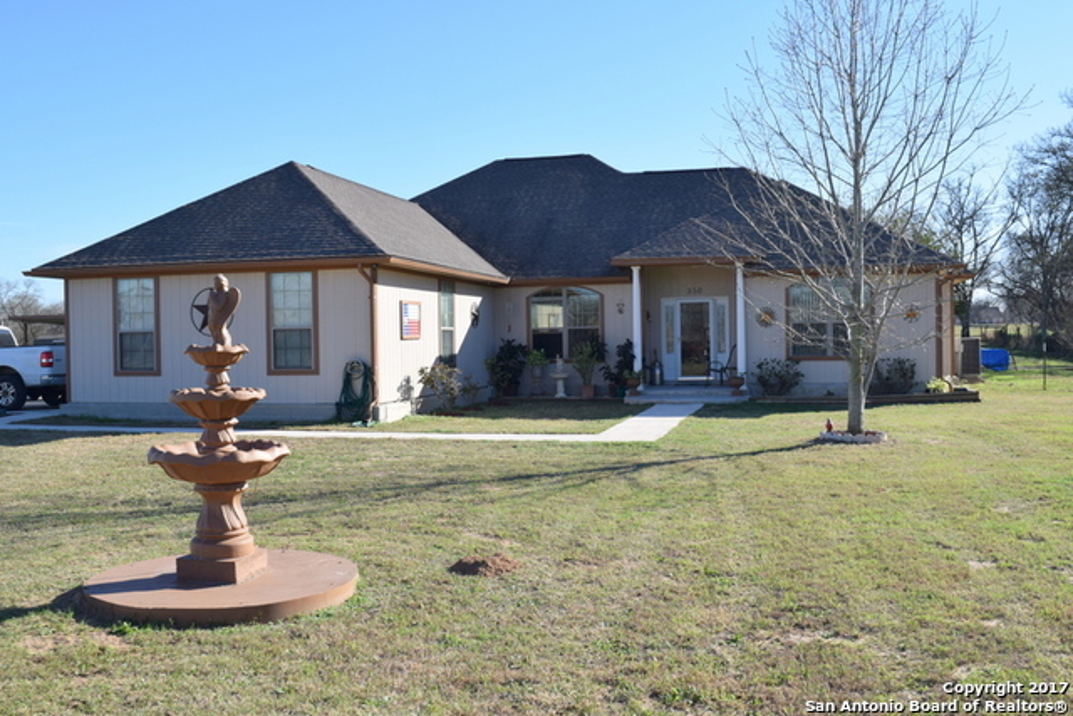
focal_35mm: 34
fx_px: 1028
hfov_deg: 55.1
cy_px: 358
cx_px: 536
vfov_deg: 38.4
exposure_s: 1/320
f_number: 9
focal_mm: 23
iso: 200
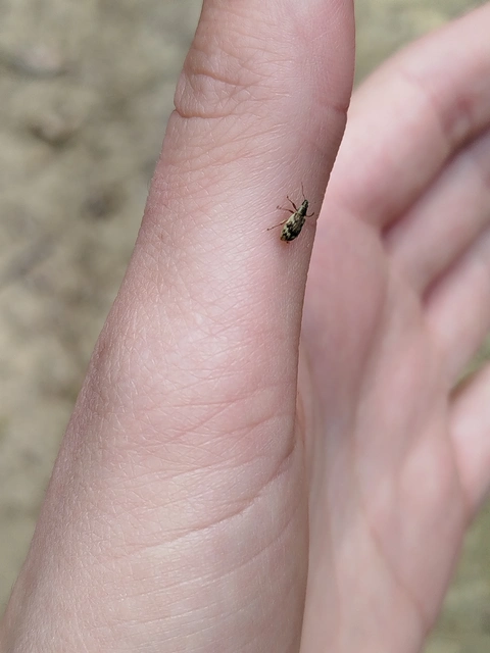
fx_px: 1038
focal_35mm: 55
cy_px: 326
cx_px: 245
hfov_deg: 26.6
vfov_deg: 34.9
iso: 50
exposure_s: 1/153
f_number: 1.7
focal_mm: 5.31
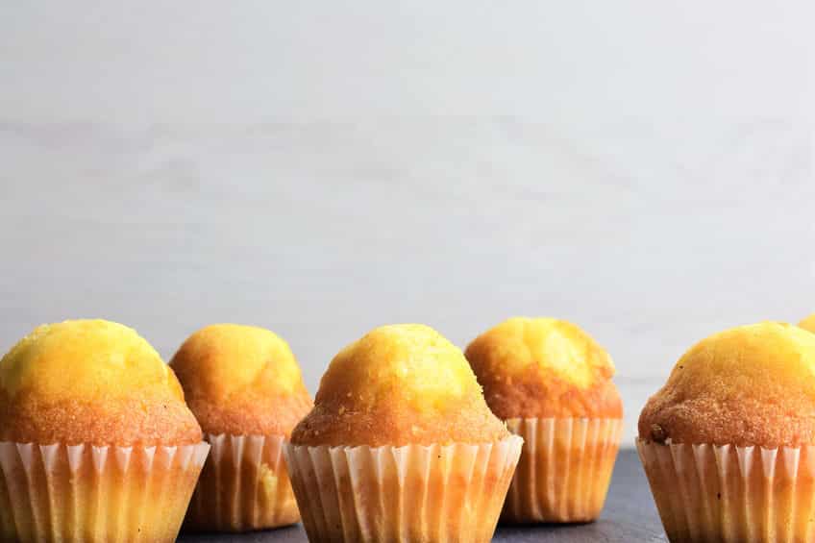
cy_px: 272
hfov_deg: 26.0
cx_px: 408
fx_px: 1765
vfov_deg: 17.5
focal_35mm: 78
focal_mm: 52
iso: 100
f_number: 16
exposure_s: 1/6
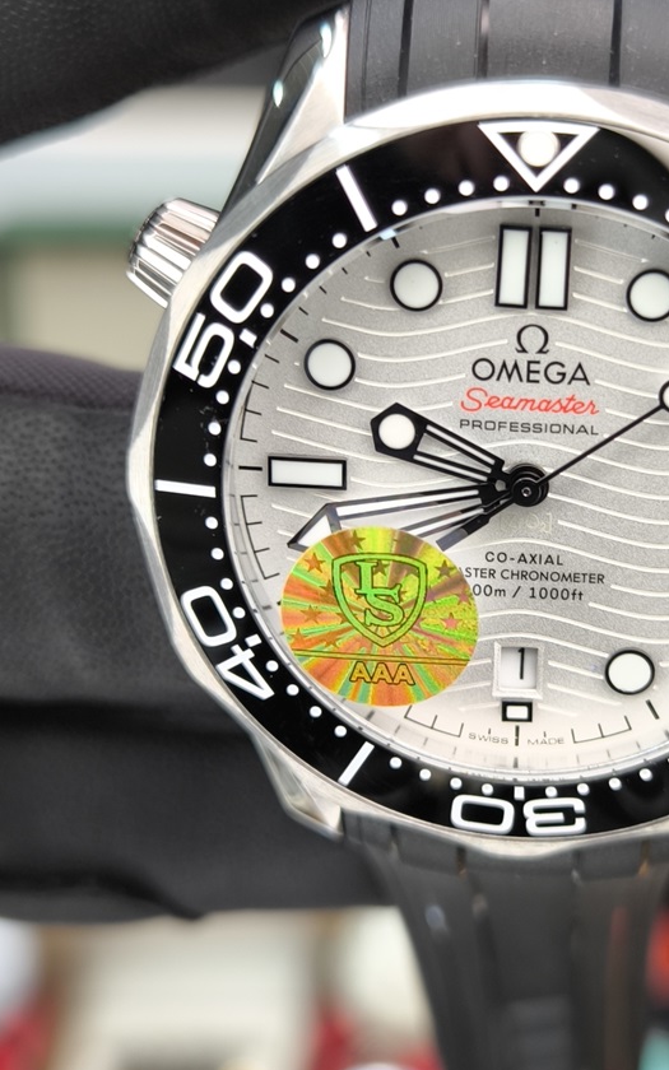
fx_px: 1809
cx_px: 510
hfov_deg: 20.8
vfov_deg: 33.0
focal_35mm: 62
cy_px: 558
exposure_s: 1/115
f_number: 1.9
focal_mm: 6.92
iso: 80
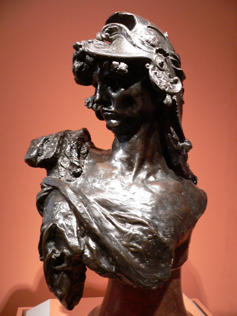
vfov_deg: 51.4
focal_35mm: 36
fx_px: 329
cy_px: 158
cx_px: 118
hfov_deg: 39.7
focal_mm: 6
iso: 200
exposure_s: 1/15
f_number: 2.8
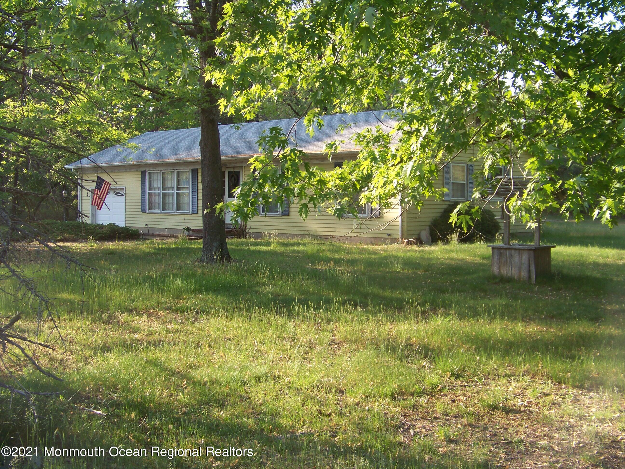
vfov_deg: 33.6
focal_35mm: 43
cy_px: 234
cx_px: 312
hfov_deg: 43.9
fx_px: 776
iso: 64
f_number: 2.8
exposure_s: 1/160
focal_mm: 6.75
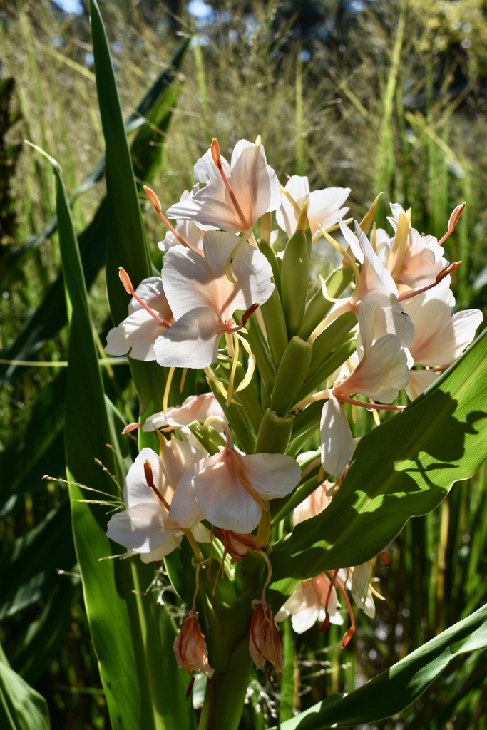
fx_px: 1065
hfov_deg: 25.8
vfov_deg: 37.8
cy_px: 365
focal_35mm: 52
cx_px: 244
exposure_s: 1/400
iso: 200
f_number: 10
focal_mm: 35
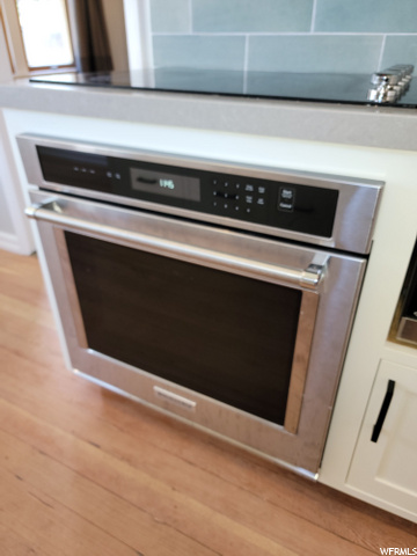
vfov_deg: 71.6
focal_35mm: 24
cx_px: 208
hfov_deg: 56.8
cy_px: 278
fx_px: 385
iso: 100
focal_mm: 6.7
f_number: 1.8
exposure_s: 1/60
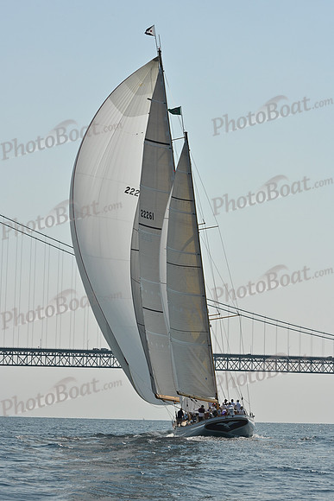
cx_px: 167
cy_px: 250
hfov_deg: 13.7
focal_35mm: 100
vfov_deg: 20.4
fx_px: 1391
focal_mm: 100
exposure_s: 1/1250
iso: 320
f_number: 11
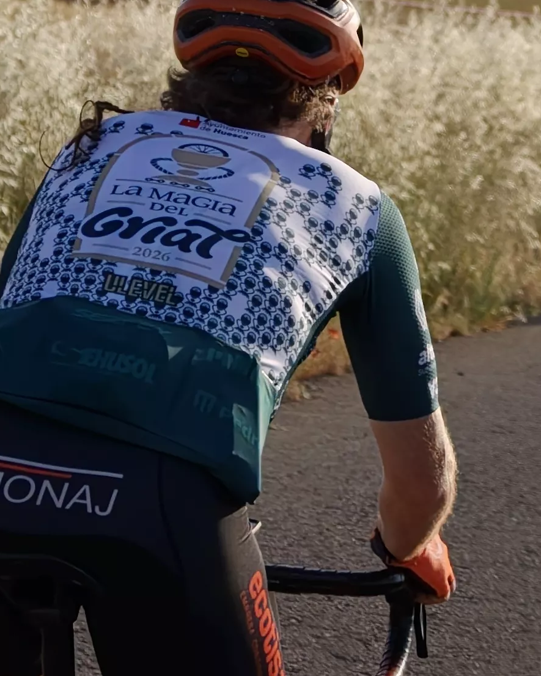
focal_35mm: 253
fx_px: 5063
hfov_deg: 6.1
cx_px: 674
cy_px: 117
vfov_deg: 7.6
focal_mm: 20.1
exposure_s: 1/1120
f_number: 2.2
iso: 50
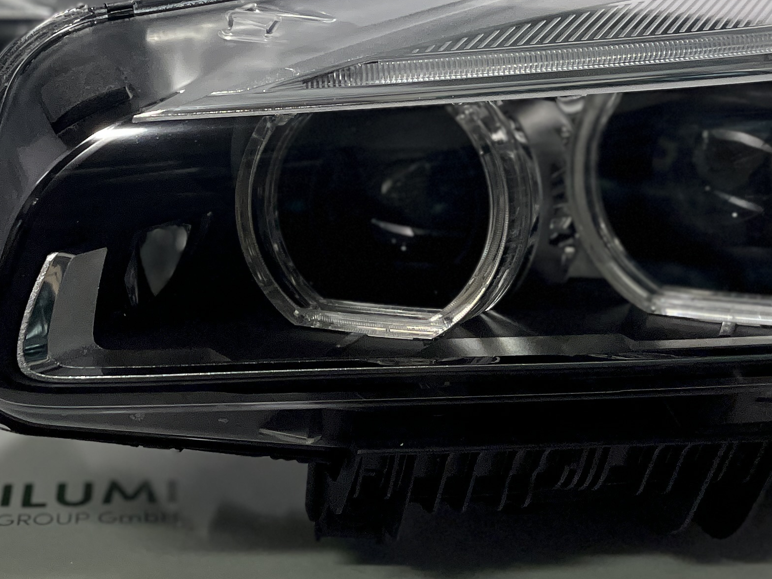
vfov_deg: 21.8
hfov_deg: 28.6
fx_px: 1494
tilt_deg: -20.6
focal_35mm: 67
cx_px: 201
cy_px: 163
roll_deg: +0.1
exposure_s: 1/100
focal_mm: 5.1
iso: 40
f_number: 1.6
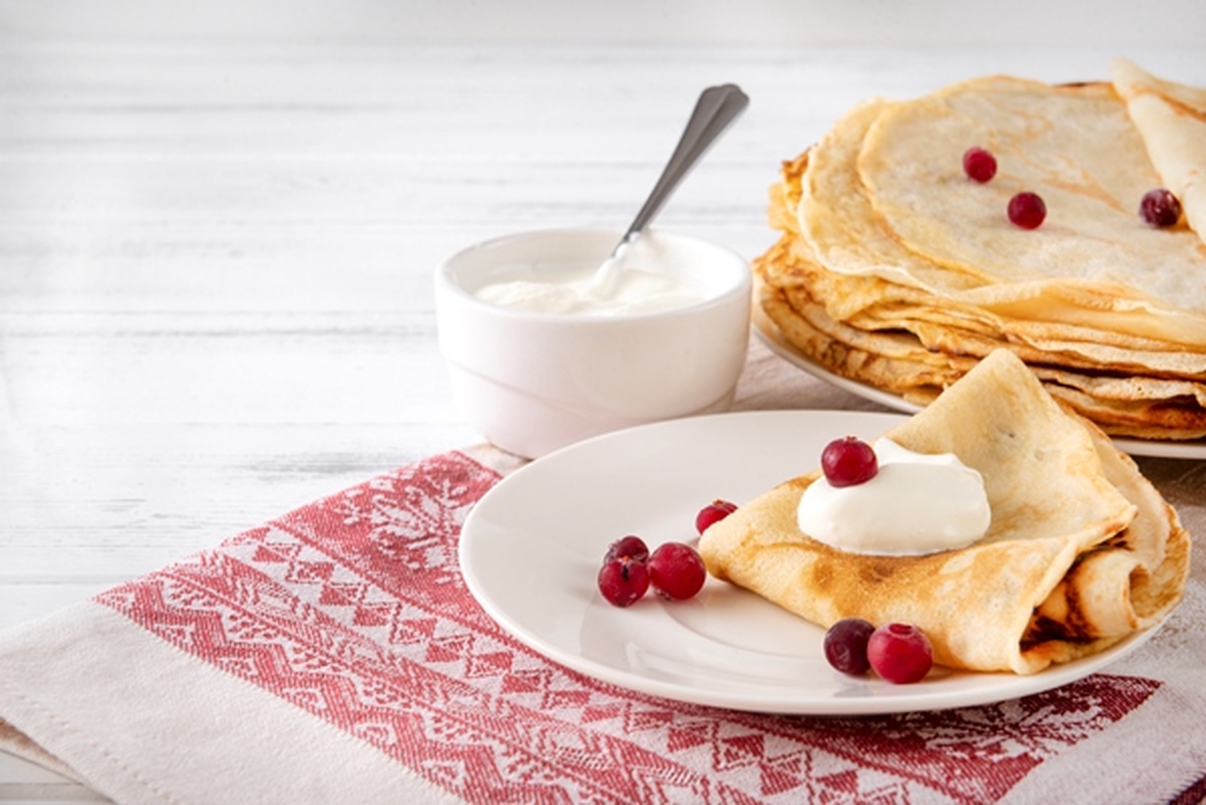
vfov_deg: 19.5
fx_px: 2346
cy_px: 402
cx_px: 603
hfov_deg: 28.8
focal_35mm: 70
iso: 400
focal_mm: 70
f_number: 14
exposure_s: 1/80
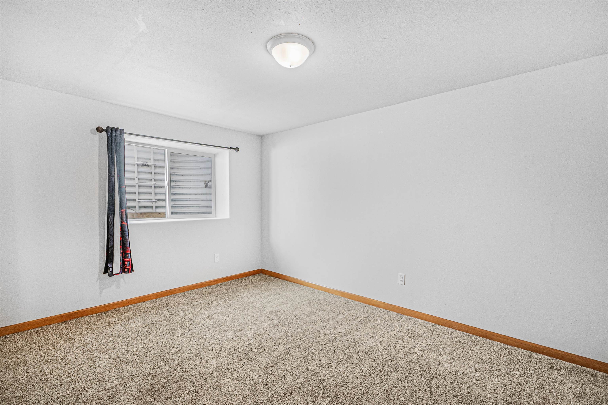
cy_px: 202
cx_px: 304
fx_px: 253
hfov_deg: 100.4
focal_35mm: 15
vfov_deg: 77.3
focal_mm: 10
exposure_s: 1/6
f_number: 8
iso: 800
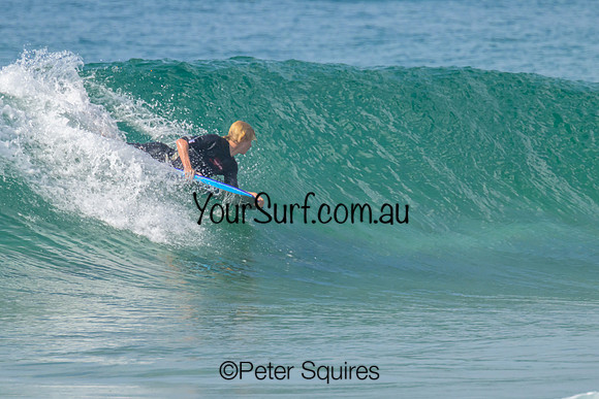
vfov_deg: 1.3
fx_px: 17116
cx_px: 302
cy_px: 179
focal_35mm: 1028
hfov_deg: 2.0
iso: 900
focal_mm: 800
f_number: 11
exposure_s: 1/2000
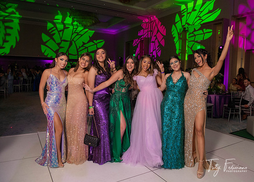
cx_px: 137
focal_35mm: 26
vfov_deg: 51.8
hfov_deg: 68.2
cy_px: 91
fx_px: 187
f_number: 6.3
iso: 1250
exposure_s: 1/125
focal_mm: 24
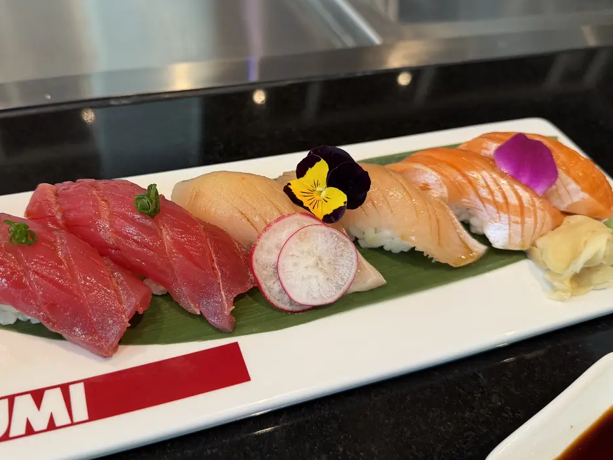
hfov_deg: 58.0
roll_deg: -6.2
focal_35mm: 31
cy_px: 202
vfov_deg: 45.4
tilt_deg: -43.5
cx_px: 257
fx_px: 549
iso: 200
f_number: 1.78
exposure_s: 1/60
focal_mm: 6.76
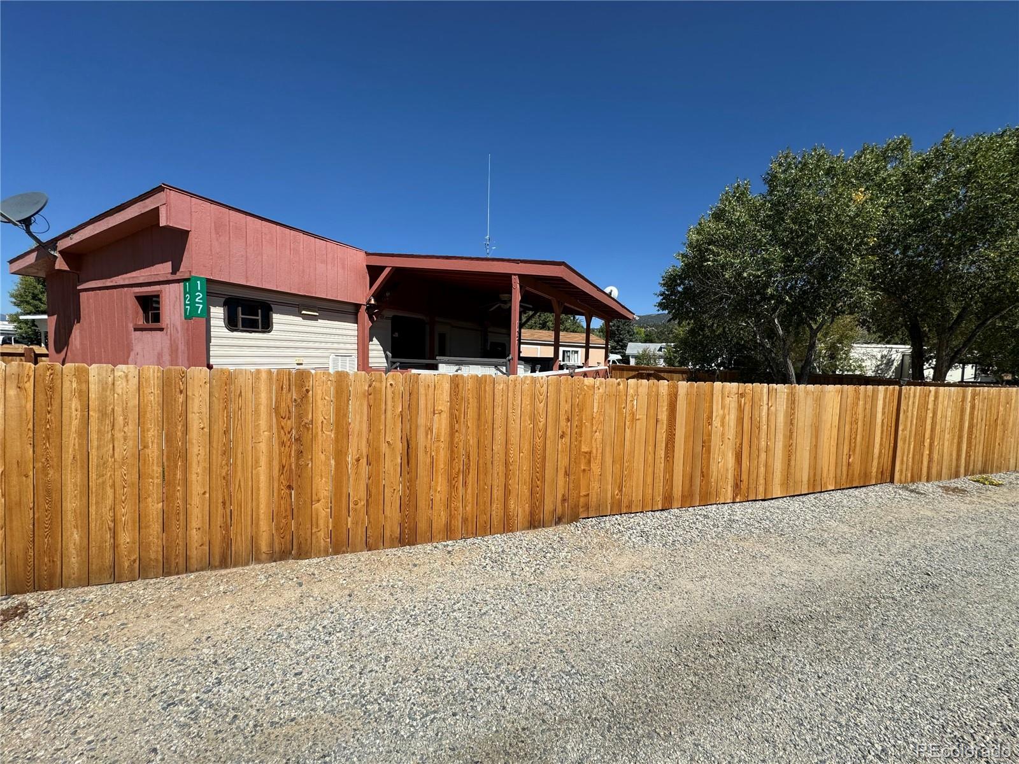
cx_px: 510
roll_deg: -3.7
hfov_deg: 102.1
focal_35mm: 14
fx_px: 412
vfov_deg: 85.7
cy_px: 382
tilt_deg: -2.4
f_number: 2.2
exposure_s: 1/2208
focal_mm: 2.22
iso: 50
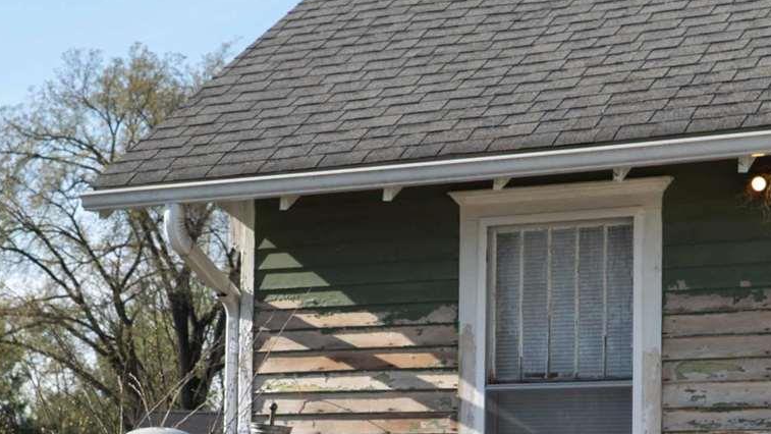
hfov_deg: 20.9
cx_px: 352
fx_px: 2085
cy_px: 385
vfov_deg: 11.8
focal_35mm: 102
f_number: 5.6
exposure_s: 1/200
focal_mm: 24
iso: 100
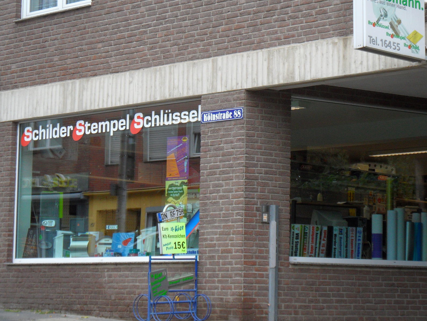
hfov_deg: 19.4
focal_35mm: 101
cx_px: 234
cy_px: 178
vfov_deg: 14.6
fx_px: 1246
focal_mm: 13.2
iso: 100
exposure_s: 1/60
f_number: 4.2
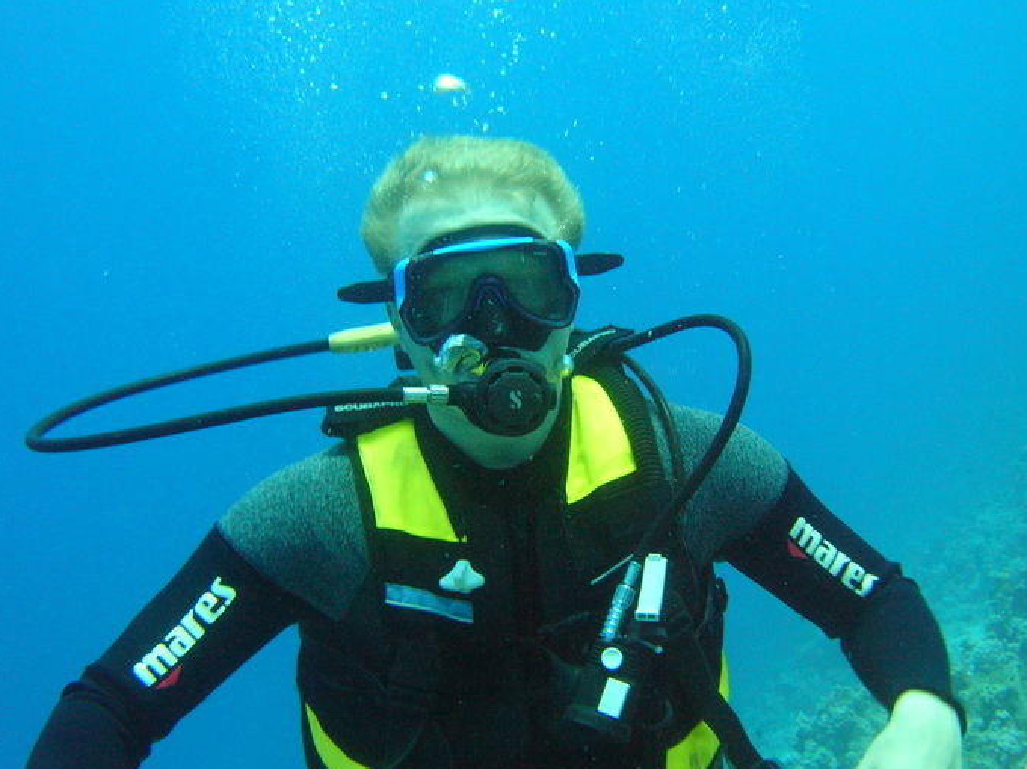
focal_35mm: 40
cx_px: 571
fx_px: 1186
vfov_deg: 35.9
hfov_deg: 46.7
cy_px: 386
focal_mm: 5.7
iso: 50
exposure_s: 1/48.7
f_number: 4.9
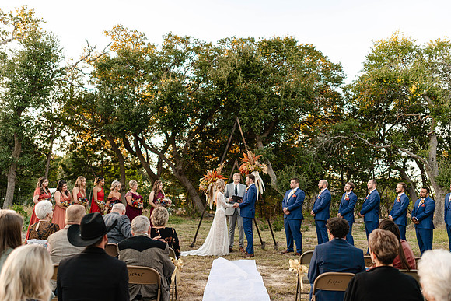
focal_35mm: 35
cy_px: 150
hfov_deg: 54.4
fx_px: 439
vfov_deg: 37.9
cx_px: 226
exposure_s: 1/250
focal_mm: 35
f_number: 2
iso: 200
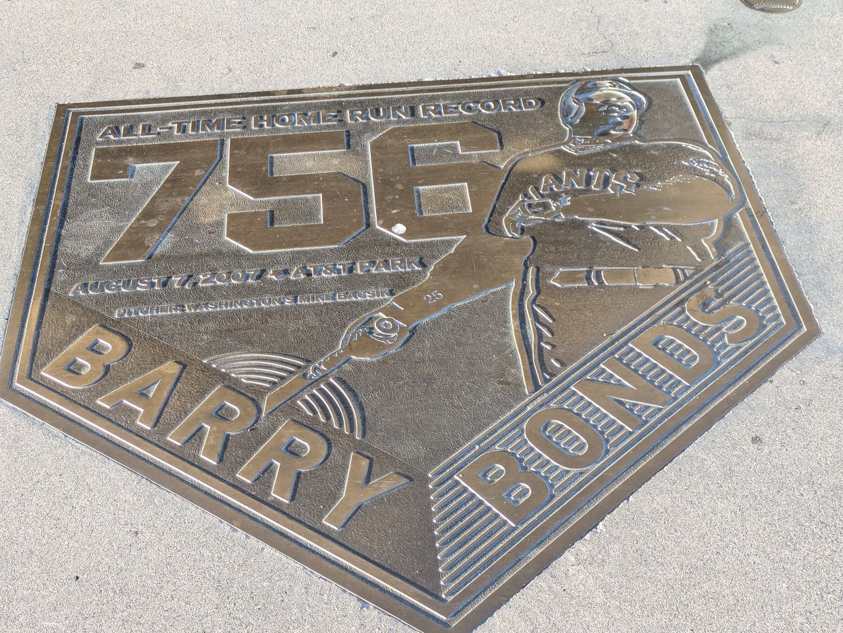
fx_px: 1242
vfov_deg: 28.6
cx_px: 422
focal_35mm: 51
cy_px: 316
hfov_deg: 37.5
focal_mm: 5.43
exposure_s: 1/128
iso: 45
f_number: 1.89
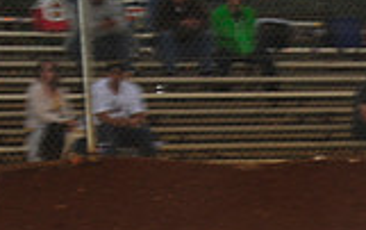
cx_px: 536
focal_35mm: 459
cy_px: 426
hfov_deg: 4.5
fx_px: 4583
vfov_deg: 2.9
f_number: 7.1
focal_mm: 125
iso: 800
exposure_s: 1/320
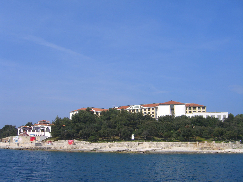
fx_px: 267
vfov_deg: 37.7
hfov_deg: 49.0
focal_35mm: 38
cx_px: 122
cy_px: 91
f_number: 8
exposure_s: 1/250
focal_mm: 7.9
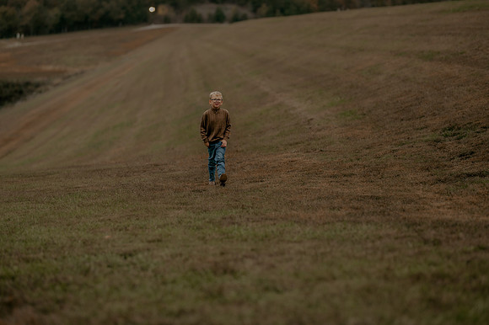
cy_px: 162
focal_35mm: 85
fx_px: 1154
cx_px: 244
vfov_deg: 16.1
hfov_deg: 23.9
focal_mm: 85
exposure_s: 1/250
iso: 400
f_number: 1.8
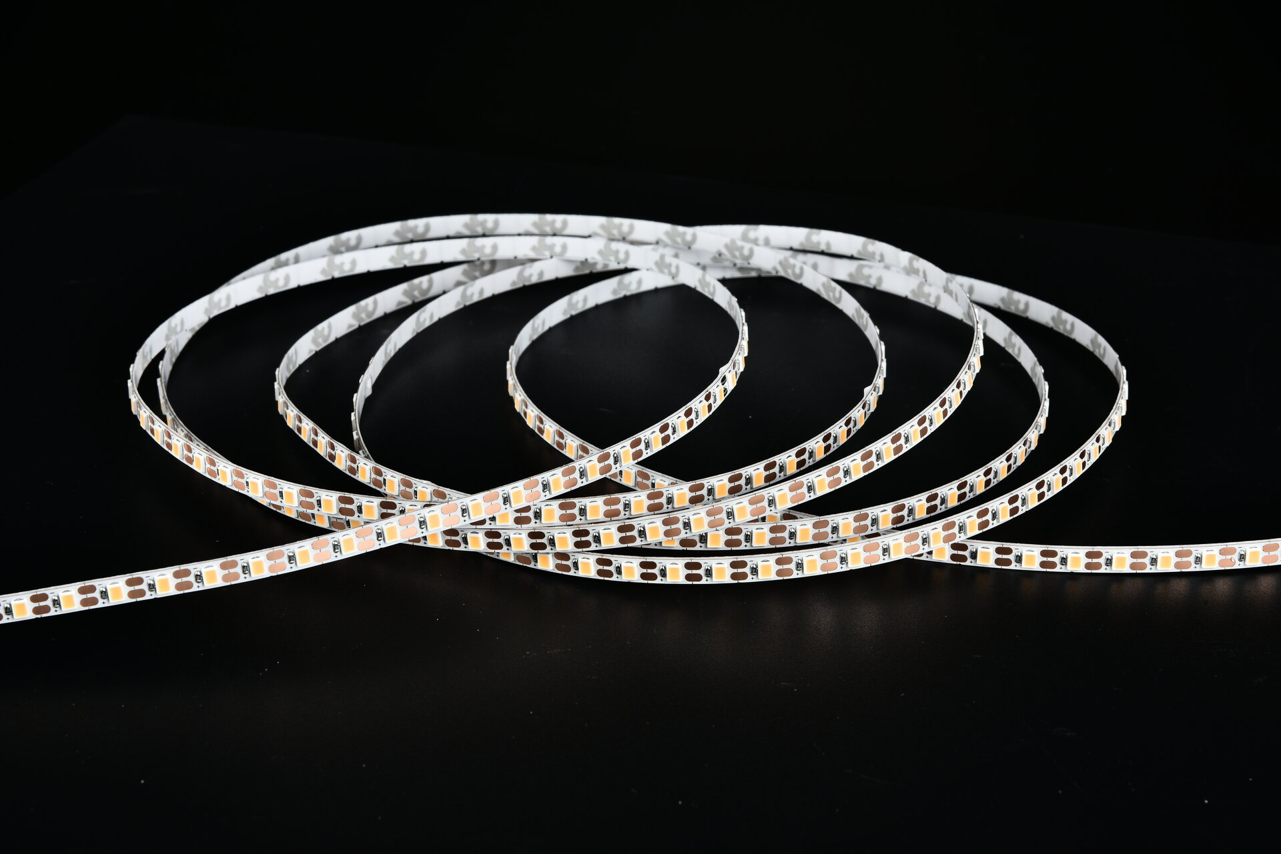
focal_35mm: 95
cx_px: 640
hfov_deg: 21.5
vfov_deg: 14.4
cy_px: 427
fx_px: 3381
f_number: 18
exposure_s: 1/20
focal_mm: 95
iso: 64
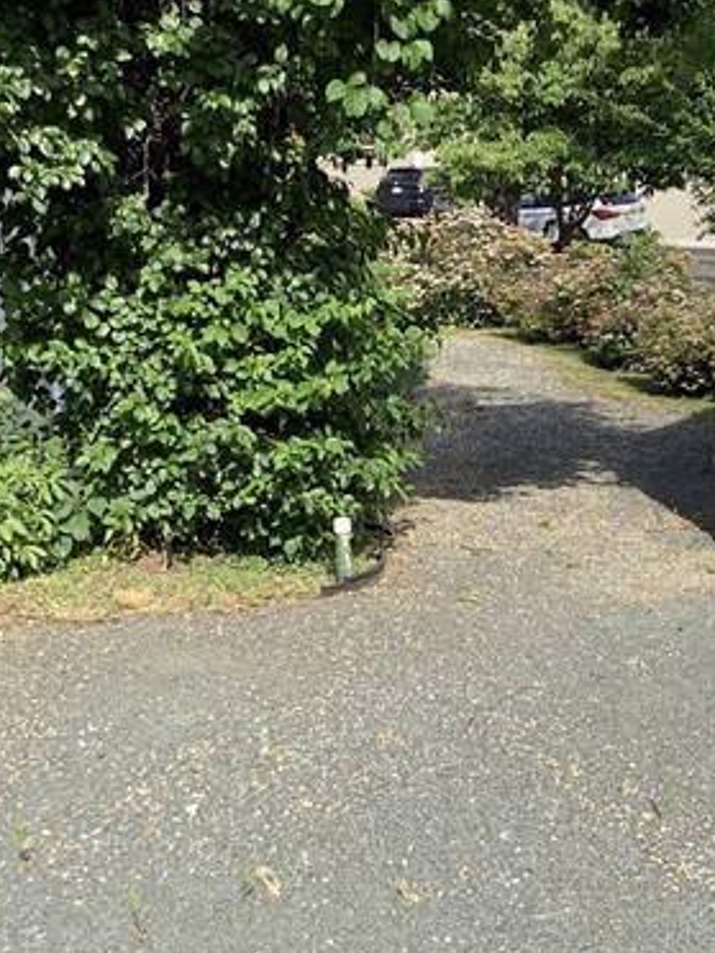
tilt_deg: -9.7
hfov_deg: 22.9
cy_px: 430
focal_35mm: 64
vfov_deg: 30.2
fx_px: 1763
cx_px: 415
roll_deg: -0.3
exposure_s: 1/754
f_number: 2.4
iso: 25
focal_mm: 3.3
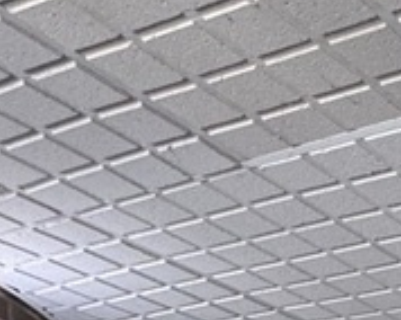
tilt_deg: -8.2
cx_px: 543
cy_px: 782
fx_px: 984
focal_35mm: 83
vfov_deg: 13.3
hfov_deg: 20.7
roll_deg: -2.5
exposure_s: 1/60
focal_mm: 2.22
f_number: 2.2
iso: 320
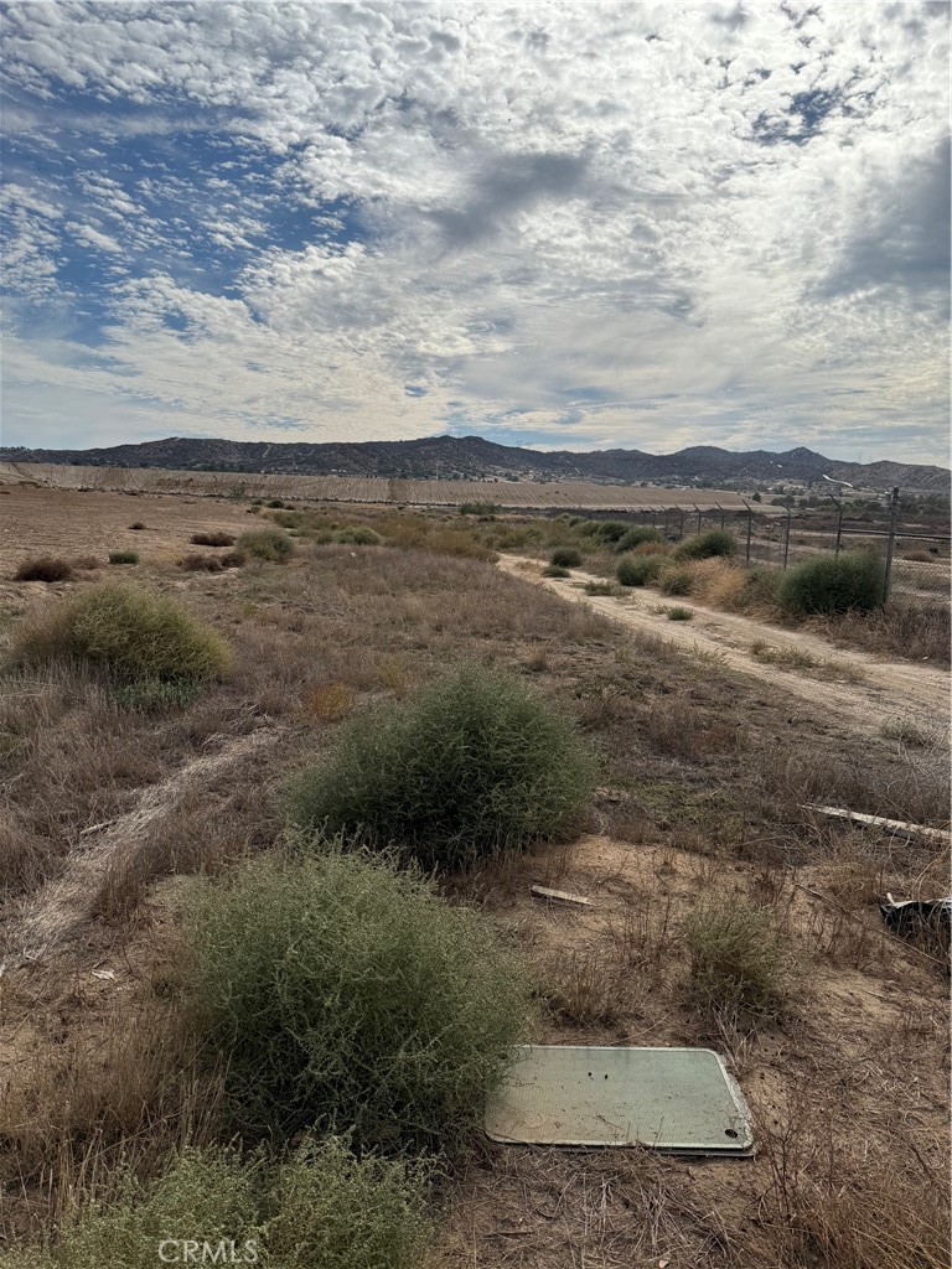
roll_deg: -2.7
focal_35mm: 24
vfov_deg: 71.6
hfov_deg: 56.8
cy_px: 634
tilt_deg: -7.1
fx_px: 880
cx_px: 476
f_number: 1.78
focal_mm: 6.76
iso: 80
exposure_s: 1/14286
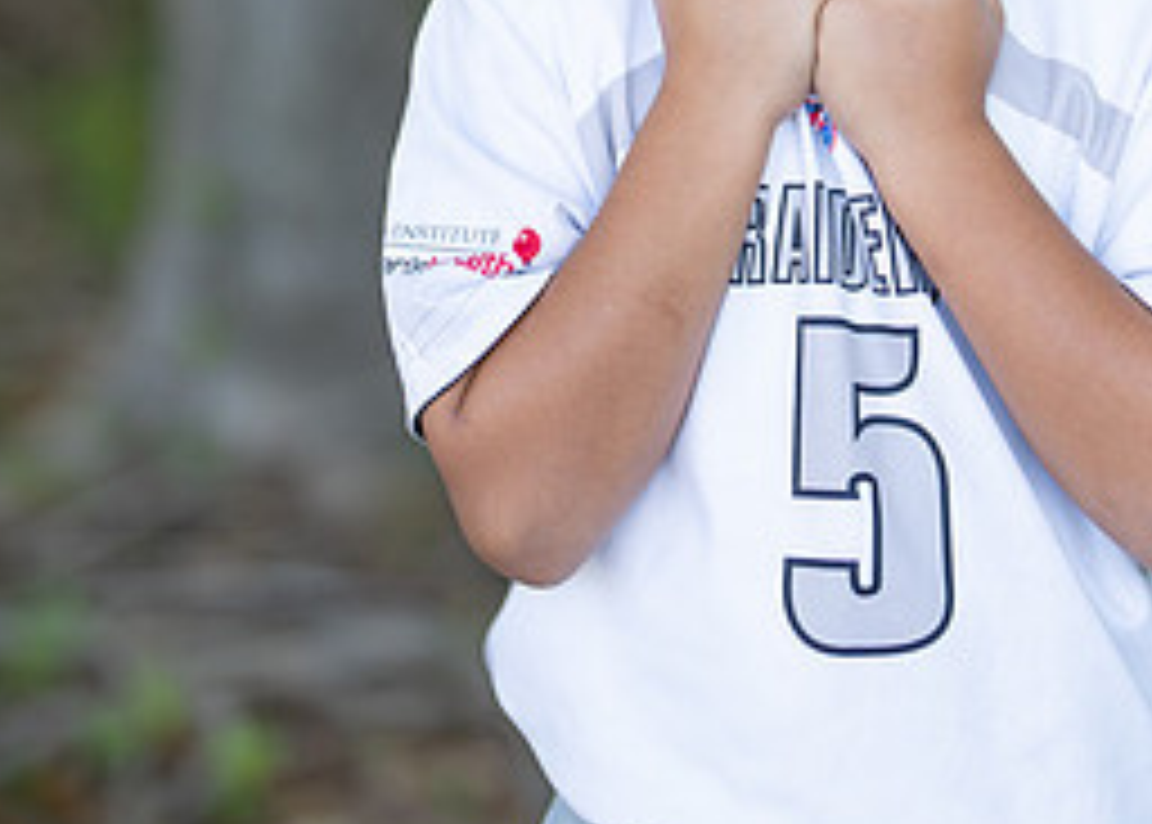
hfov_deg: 13.0
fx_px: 5040
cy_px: -30
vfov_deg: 9.3
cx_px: 881
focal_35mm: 154
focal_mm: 50
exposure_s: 1/1600
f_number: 1.2
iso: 200
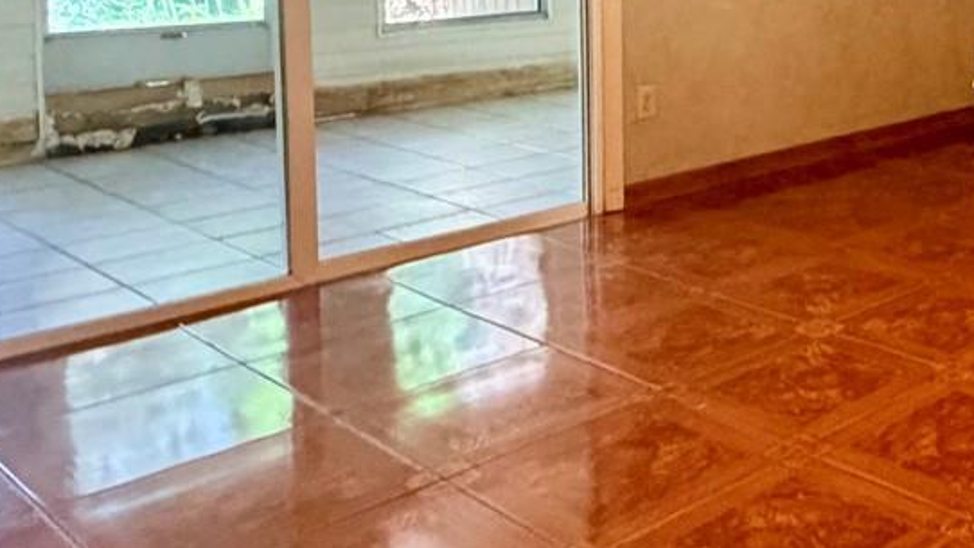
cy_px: -34
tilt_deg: -3.9
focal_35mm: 45
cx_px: 1138
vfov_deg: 24.9
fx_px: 1162
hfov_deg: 36.4
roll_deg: +0.9
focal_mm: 2.22
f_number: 2.2
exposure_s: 1/60
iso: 800
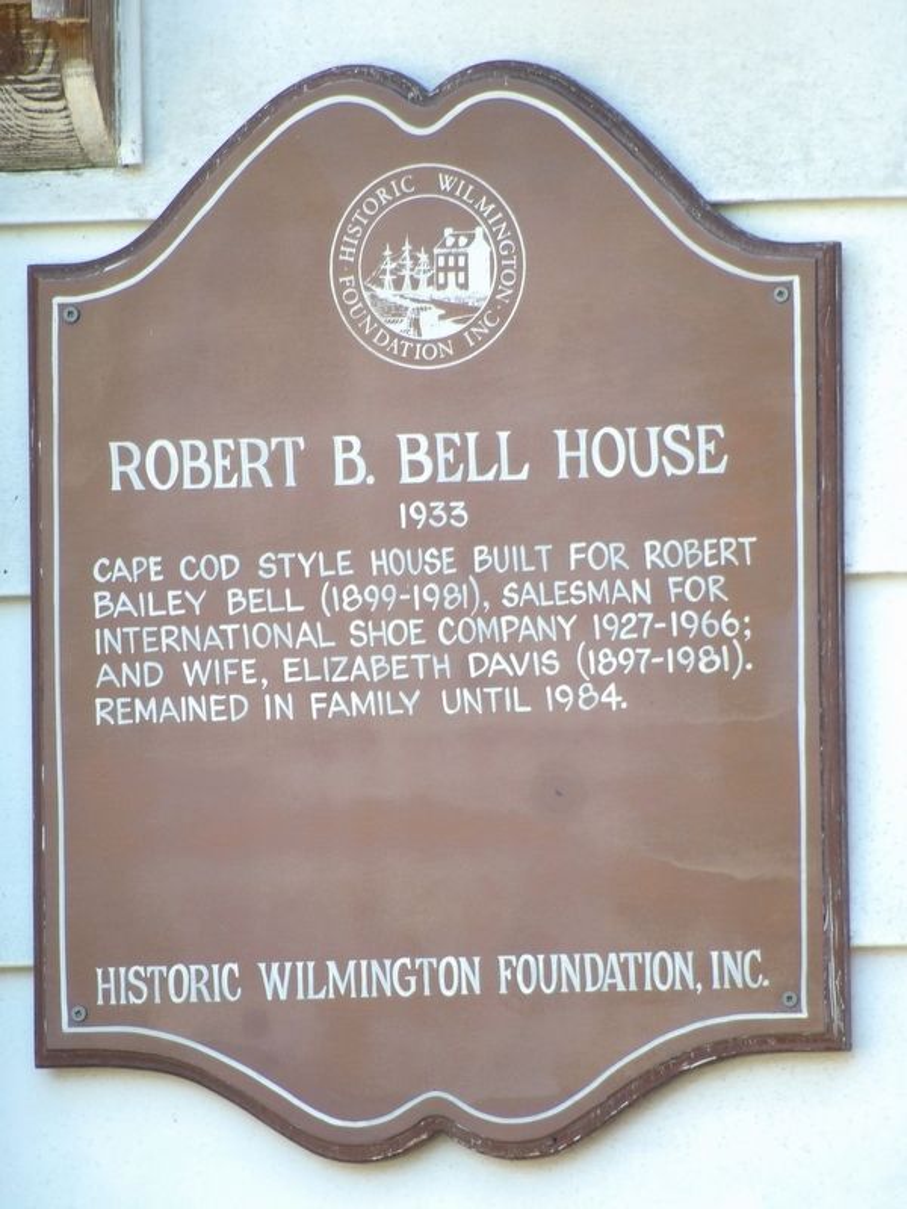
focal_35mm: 848
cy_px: 604
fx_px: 29625
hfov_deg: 1.8
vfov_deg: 2.3
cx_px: 454
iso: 240
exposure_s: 1/50
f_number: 4.8
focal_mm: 152.1
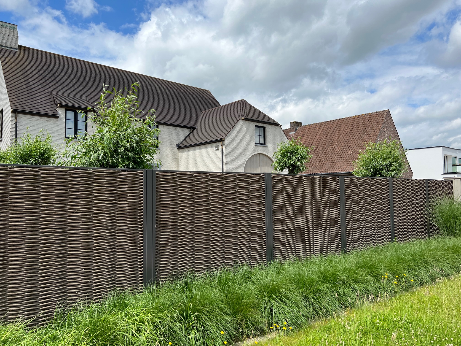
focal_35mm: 26
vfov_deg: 53.1
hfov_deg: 67.3
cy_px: 173
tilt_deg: +2.5
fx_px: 346
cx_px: 230
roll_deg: +0.8
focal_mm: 5.7
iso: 50
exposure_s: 1/5076
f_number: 1.5
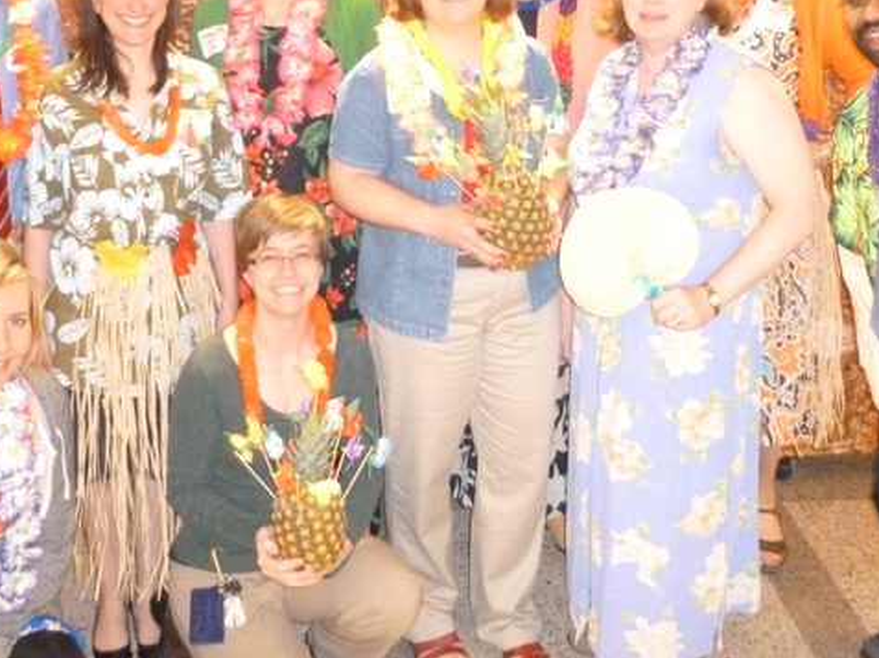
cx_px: 415
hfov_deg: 40.4
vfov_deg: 30.0
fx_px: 1193
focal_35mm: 47
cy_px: 122
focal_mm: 5
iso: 1000
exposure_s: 1/60
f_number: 3.3
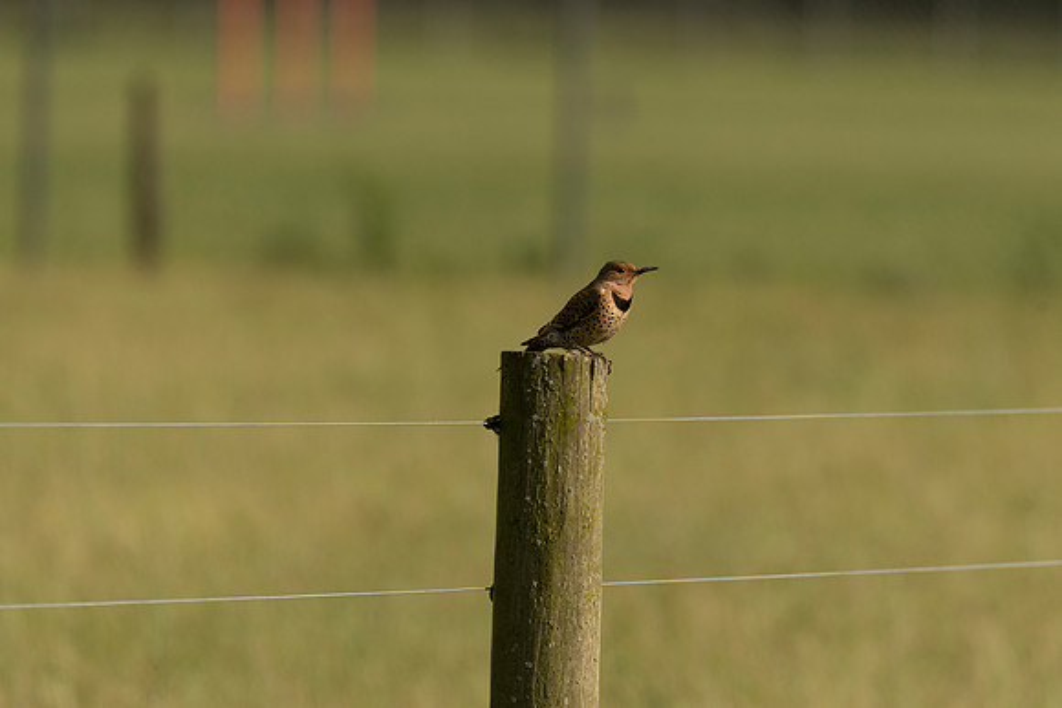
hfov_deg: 2.3
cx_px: 531
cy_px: 354
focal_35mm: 900
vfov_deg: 1.5
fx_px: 26555
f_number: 8
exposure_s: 1/1000
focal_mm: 600
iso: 320
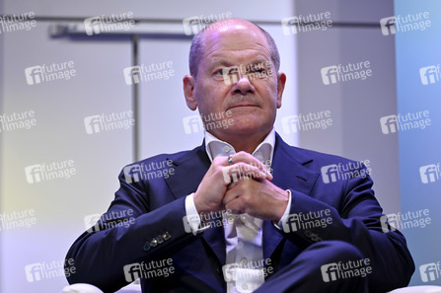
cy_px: 147
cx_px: 221
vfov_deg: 6.8
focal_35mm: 202
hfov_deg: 10.2
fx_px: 2472
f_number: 2.8
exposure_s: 1/400
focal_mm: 200
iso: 500
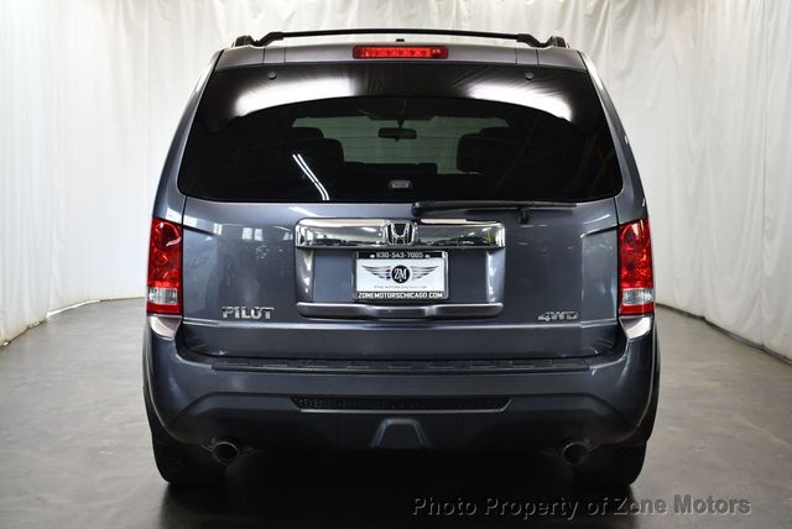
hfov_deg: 41.1
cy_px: 264
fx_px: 1057
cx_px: 396
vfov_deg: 28.1
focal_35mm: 48
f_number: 4
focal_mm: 24
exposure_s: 1/125
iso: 1000
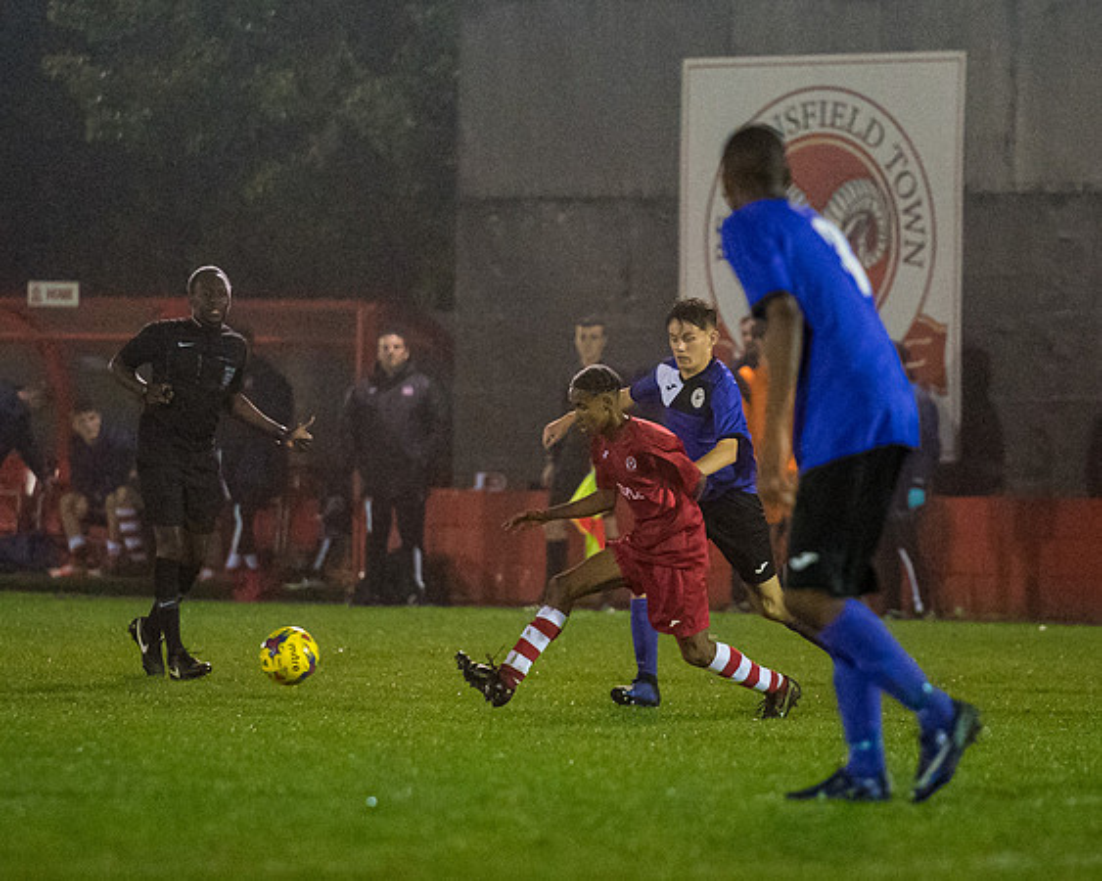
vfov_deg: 4.0
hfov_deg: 5.0
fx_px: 12556
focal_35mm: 385
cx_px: 669
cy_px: 440
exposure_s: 1/1250
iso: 6400
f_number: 2.8
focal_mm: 200
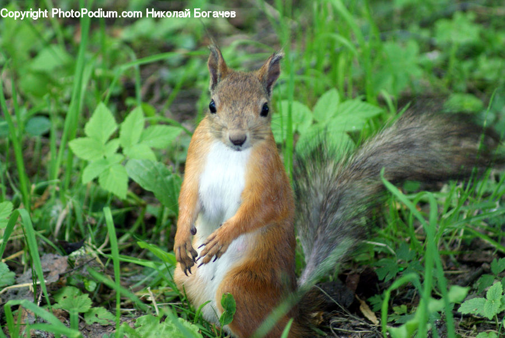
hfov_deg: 4.6
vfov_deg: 3.1
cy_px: 169
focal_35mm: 450
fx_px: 6318
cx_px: 252
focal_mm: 300
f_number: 5.6
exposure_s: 1/60
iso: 400
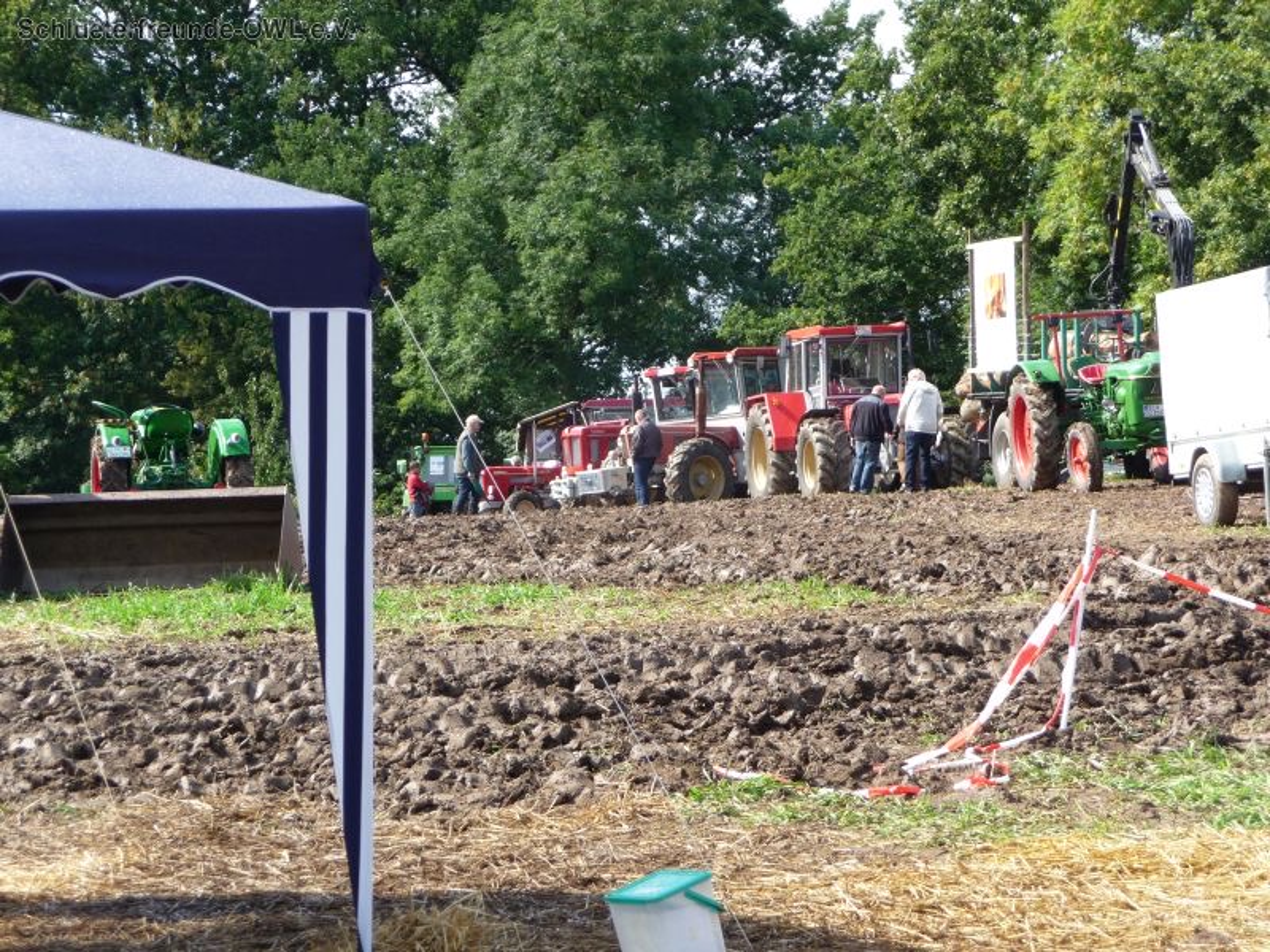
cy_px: 476
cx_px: 635
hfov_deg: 15.4
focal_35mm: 128
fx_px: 4696
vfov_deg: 11.6
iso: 100
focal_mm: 21.8
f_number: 4.7
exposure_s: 1/200
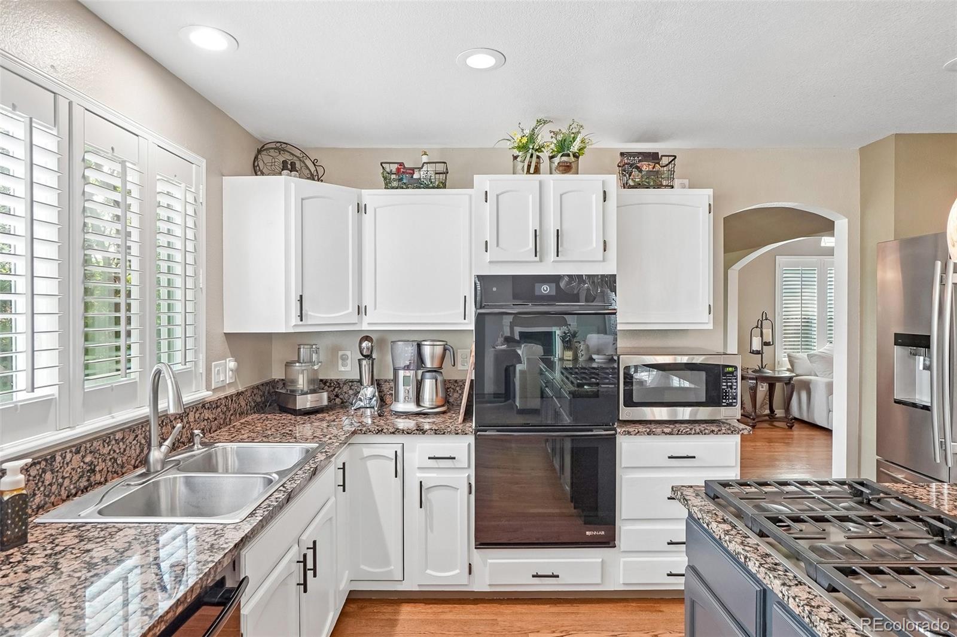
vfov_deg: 67.4
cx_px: 478
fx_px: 478
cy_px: 318
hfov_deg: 90.0
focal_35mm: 18
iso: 400
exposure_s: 1/8
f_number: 8
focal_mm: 12
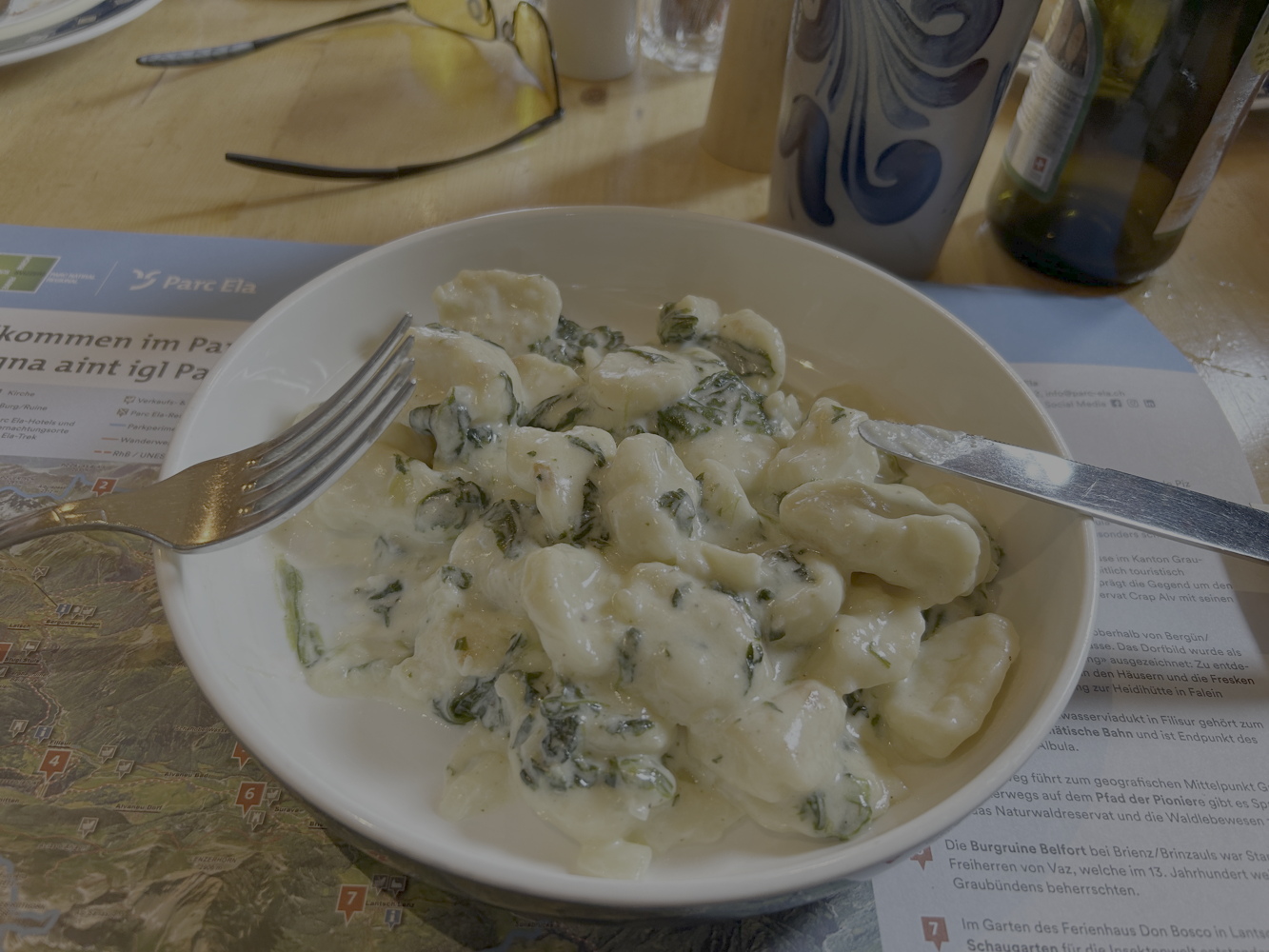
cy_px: 476
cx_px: 634
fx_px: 953
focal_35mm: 26
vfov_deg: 53.1
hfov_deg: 67.3
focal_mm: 5.7
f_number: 1.5
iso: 80
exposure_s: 1/100
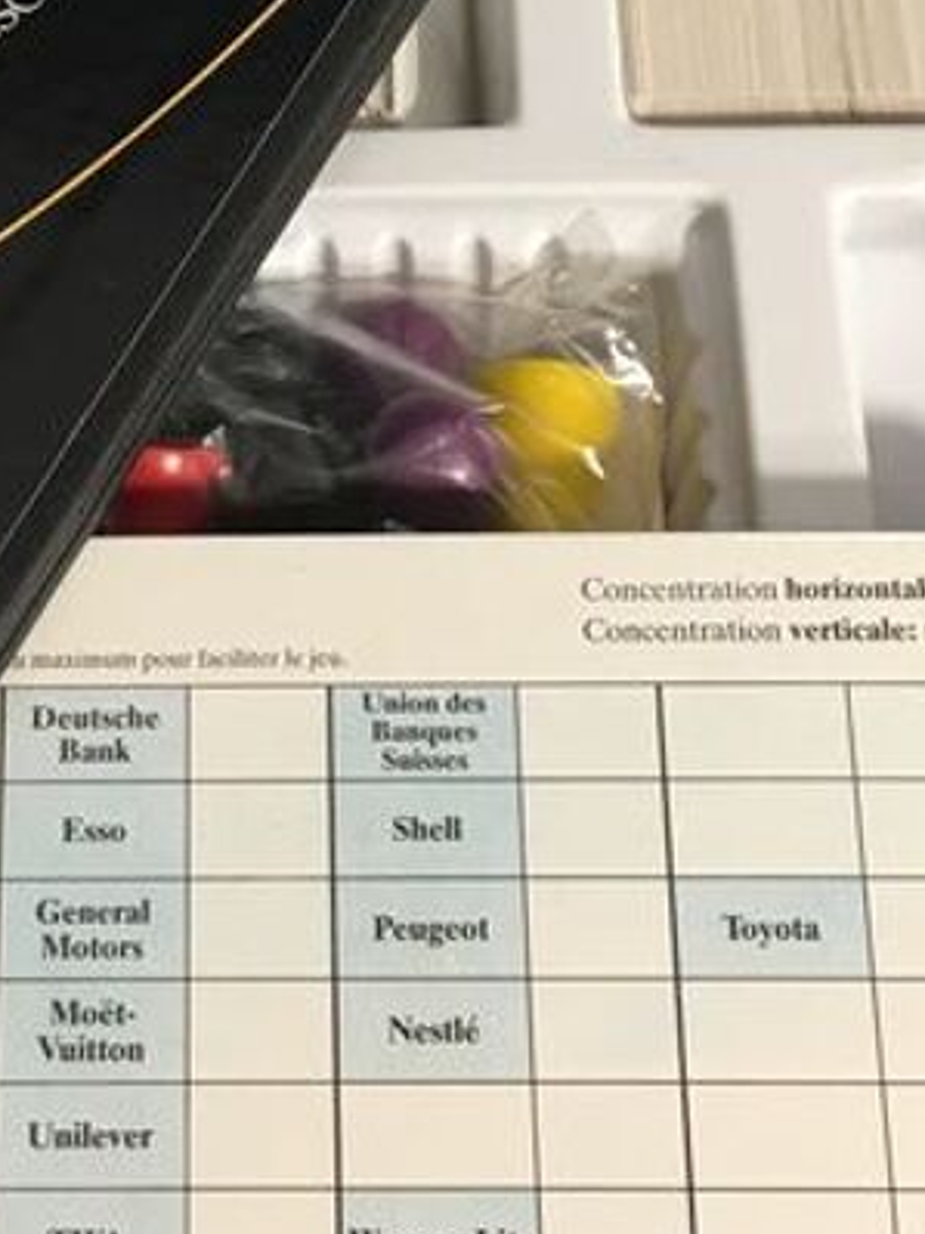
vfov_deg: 19.4
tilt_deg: -50.2
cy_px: -131
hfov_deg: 15.1
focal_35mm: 97
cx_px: 170
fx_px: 3458
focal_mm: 4.15
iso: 40
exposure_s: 1/17
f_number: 2.2
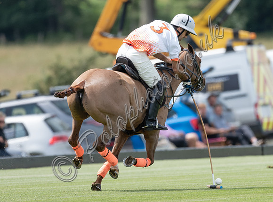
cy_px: 110
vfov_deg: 1.5
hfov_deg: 2.1
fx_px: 7524
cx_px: 151
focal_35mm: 959
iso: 320
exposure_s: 1/1600
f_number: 4
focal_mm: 500
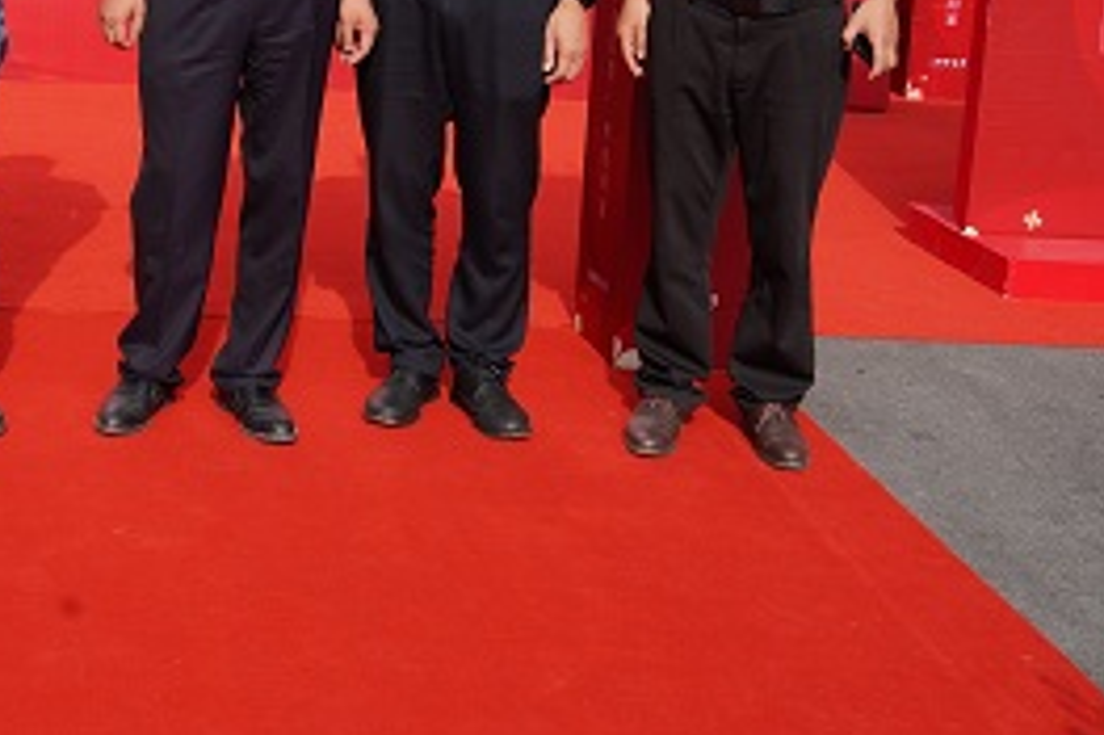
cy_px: -84
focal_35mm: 73
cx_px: 29
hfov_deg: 26.4
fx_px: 2237
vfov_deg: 17.9
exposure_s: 1/250
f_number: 10
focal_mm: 32
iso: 100
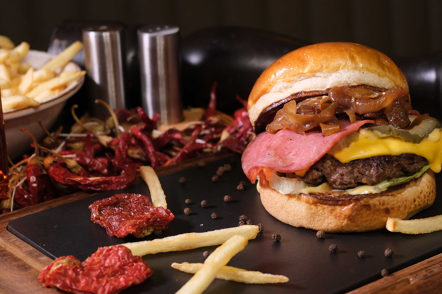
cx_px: 298
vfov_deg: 15.9
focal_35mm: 86
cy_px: 121
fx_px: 1056
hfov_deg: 23.5
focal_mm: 37.4
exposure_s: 1/125
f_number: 4.09
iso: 500
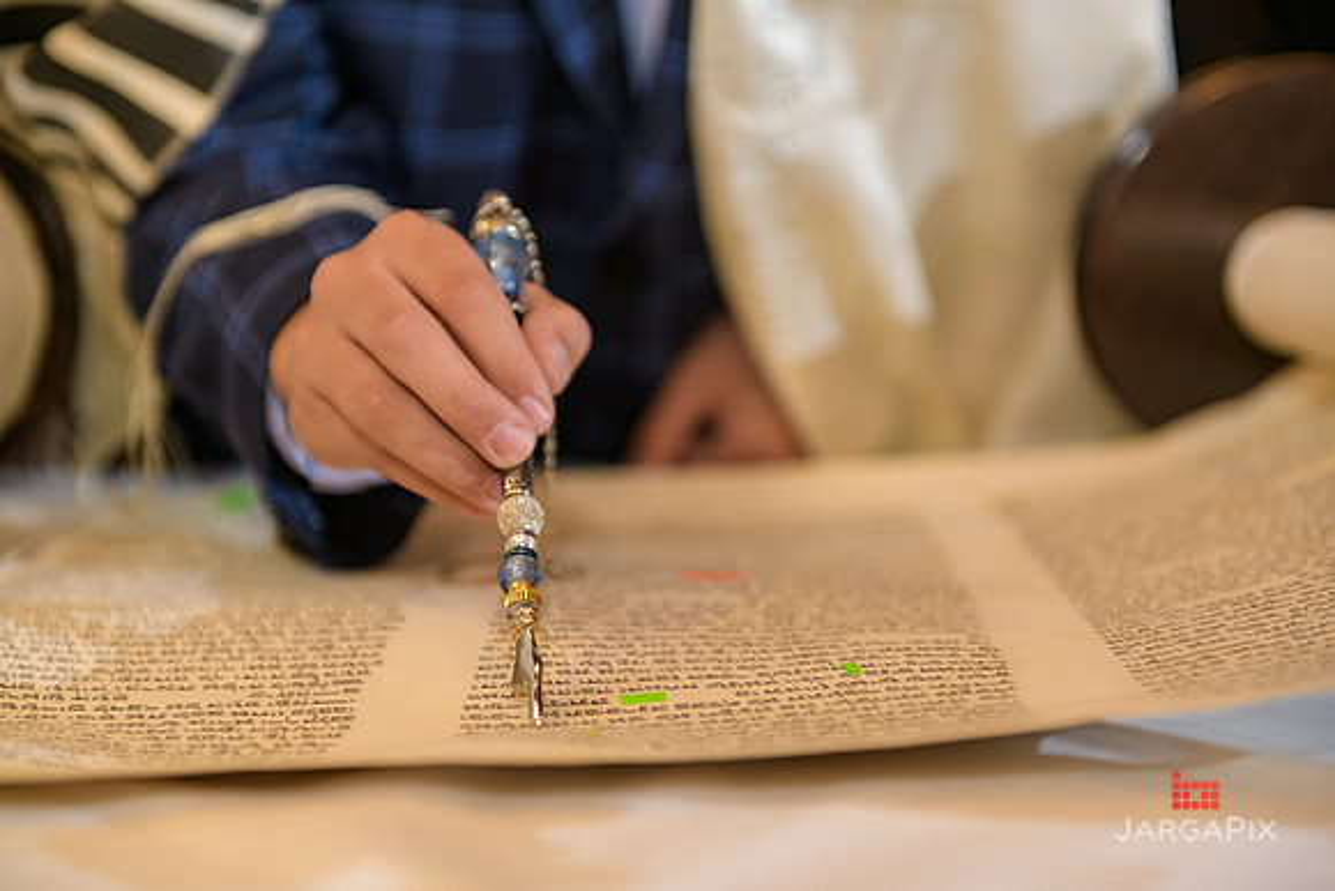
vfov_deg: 19.5
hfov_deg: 28.8
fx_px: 2596
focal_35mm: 70
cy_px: 446
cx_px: 668
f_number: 3.2
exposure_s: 1/125
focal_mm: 70
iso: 1600
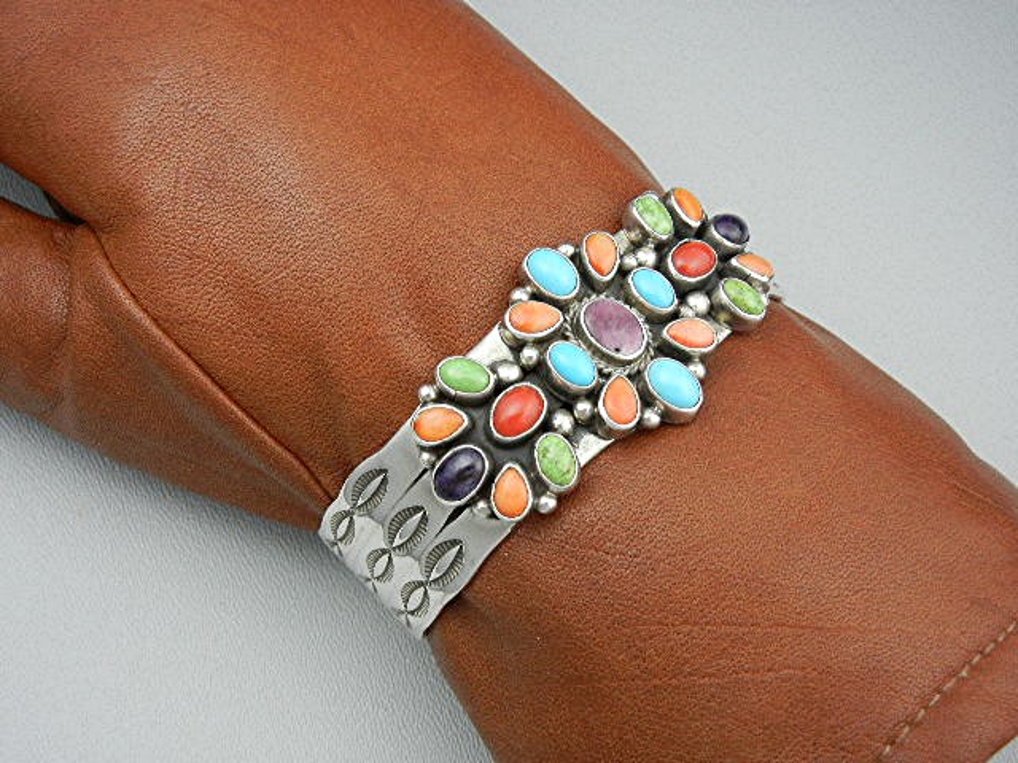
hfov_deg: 32.7
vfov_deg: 24.8
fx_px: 1735
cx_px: 509
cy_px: 382
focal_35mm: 59
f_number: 4
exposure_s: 1/18.3
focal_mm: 10.6
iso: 400
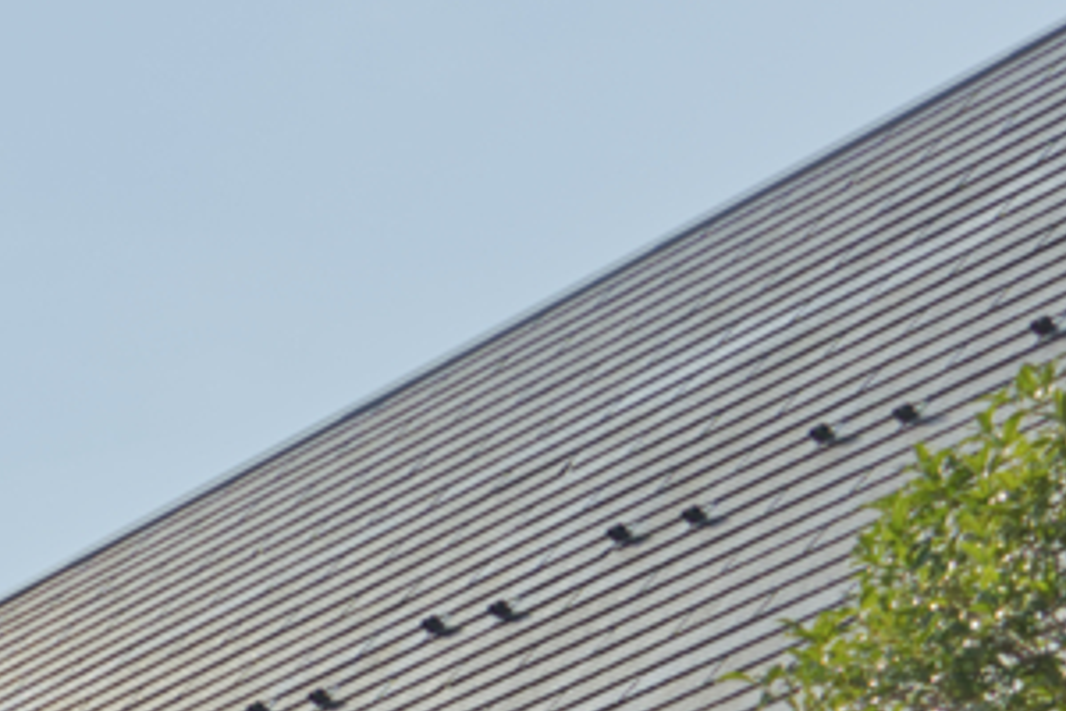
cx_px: -668
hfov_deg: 10.9
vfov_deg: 7.1
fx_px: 5330
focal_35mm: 180
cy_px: 1765
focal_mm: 24
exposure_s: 1/250
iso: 100
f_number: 10
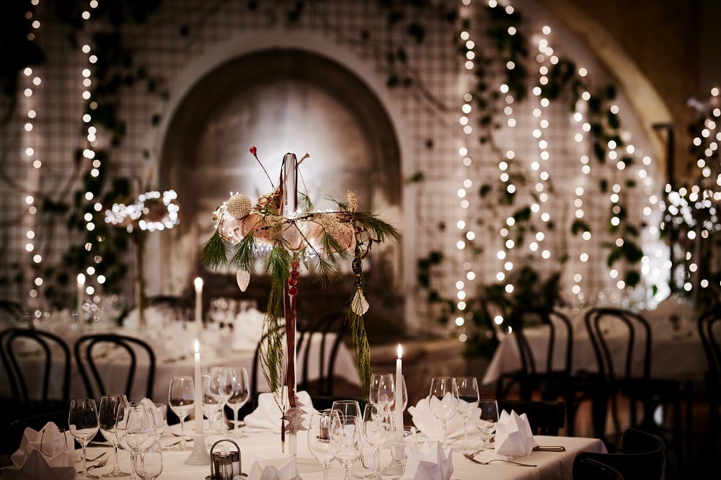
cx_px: 360
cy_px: 240
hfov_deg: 23.9
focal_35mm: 85
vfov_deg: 16.1
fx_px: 1702
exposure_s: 1/10
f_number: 2.5
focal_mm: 85
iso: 100
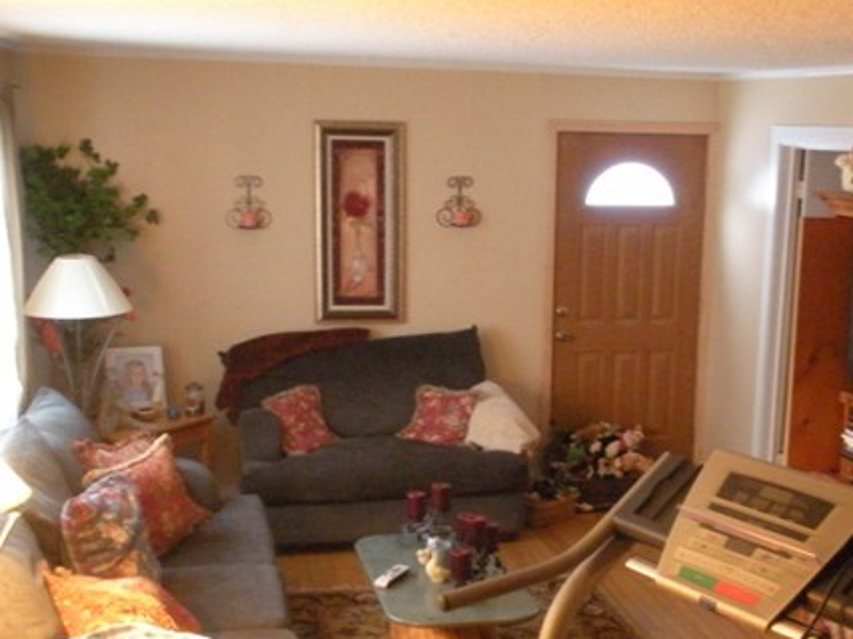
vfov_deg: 26.9
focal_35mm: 54
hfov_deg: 35.4
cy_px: 405
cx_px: 527
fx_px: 1330
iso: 800
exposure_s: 1/6.5
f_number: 3.5
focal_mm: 6.3
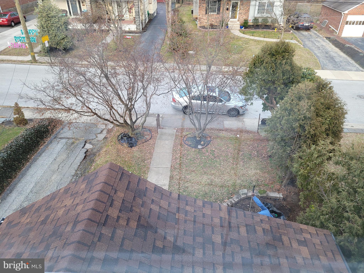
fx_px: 273
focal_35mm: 26
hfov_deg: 67.3
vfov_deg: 53.1
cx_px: 182
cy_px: 136
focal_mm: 5.4
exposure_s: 1/120
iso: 160
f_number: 1.8
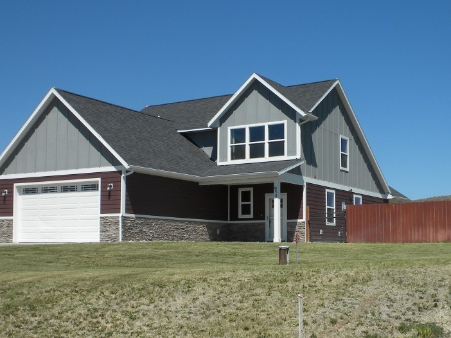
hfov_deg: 35.5
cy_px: 205
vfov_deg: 27.0
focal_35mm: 54
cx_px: 247
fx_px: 703
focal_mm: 6.6
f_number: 10
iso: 64
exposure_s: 1/162
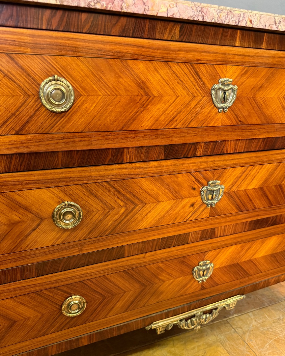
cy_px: 194
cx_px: 140
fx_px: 274
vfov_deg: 65.9
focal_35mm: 26
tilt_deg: -21.6
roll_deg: -1.7
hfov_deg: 54.9
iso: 640
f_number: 1.78
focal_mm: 6.76
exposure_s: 1/33
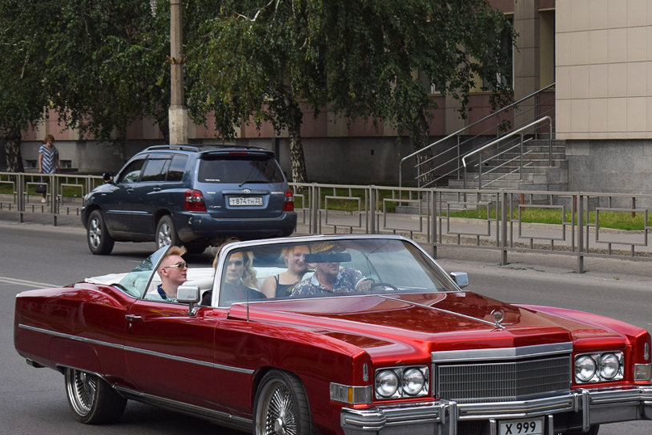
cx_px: 379
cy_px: 259
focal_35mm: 107
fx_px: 1938
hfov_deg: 19.1
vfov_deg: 12.8
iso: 200
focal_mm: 48
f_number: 5.3
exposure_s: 1/800
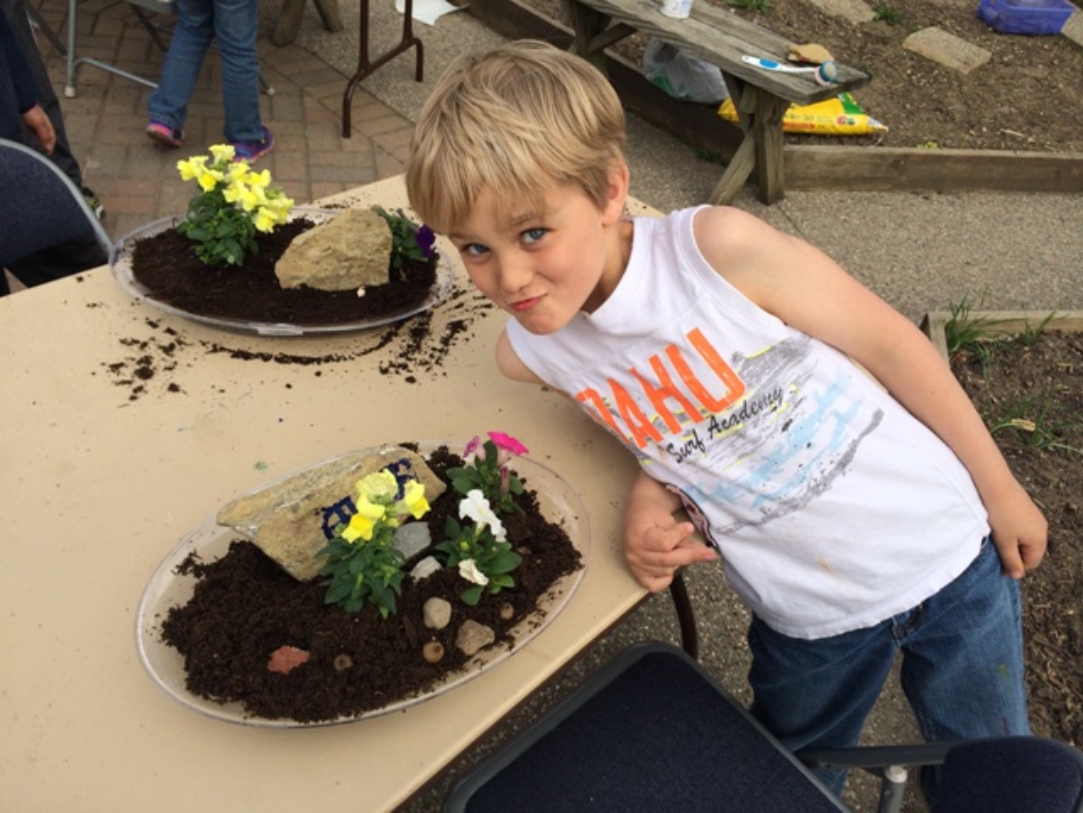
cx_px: 542
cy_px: 406
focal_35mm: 30
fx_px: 939
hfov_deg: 60.0
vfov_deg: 46.8
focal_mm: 4.12
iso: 32
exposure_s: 1/1282
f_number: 2.2
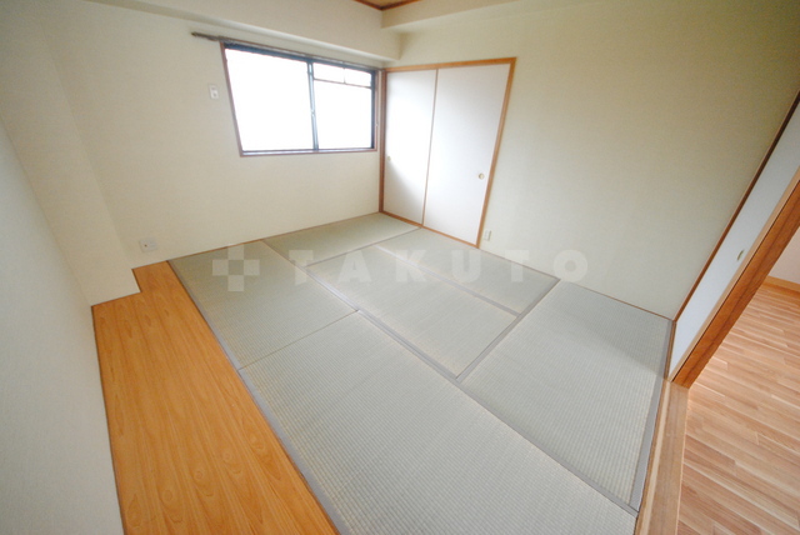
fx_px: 267
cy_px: 268
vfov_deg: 90.1
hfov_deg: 112.6
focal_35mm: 12
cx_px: 400
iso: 1600
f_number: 4.5
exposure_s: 1/40
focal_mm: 8
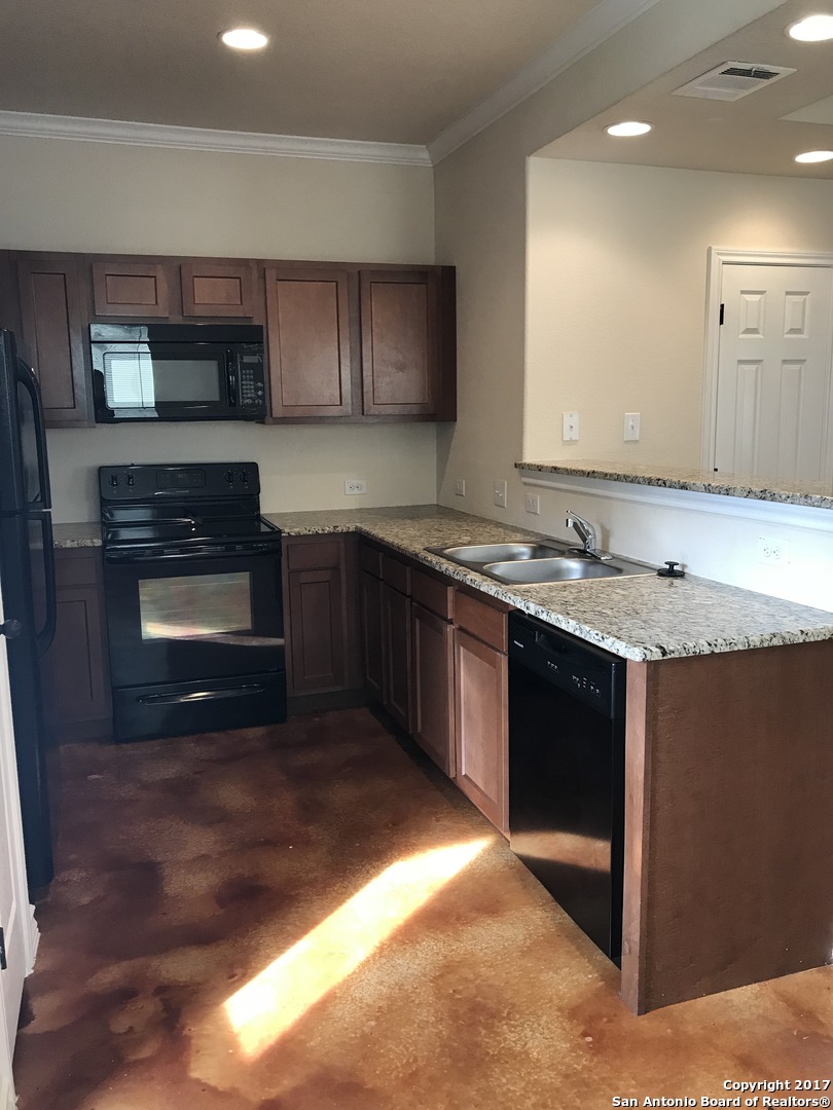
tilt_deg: -9.0
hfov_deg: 49.7
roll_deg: +0.5
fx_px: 898
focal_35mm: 28
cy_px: 555
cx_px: 416
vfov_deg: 63.4
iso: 32
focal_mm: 3.99
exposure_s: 1/30
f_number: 1.8
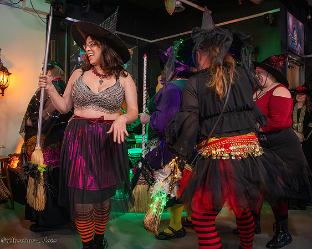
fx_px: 270
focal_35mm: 29
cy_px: 115
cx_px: 156
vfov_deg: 49.6
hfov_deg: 60.1
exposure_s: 1/200
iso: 40000
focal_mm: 24
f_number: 4
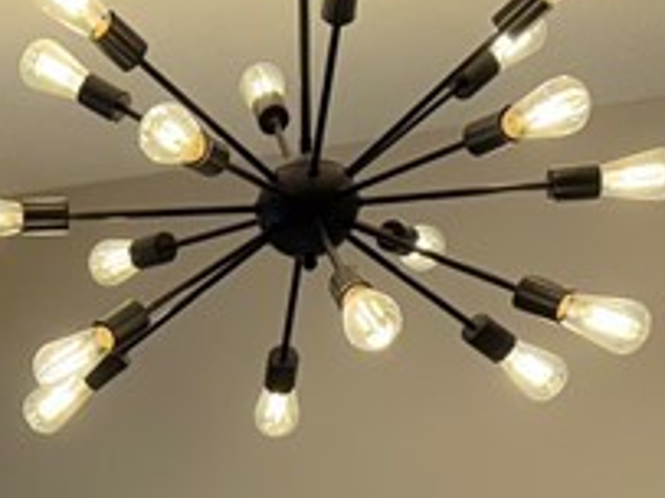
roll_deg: +1.7
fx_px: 2323
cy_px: 842
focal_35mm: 121
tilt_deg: -2.6
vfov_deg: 11.5
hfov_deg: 15.7
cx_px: -115
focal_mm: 6.76
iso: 100
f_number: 1.78
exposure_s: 1/598
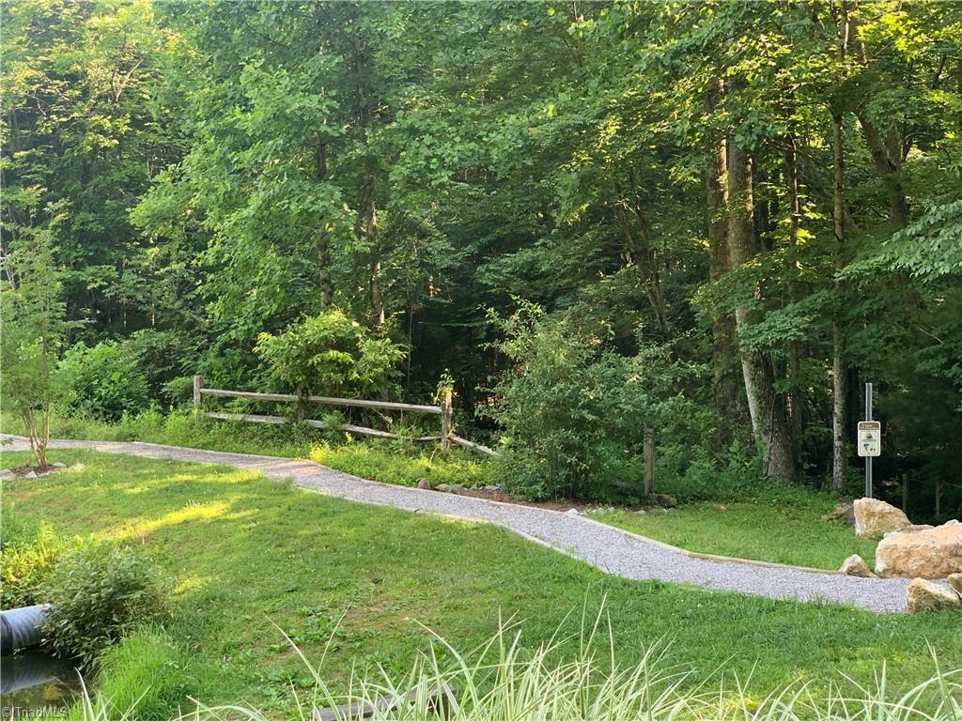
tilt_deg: -3.3
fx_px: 1445
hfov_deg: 36.8
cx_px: 481
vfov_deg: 28.0
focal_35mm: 52
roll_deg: +0.4
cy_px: 360
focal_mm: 6
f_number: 2.4
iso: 100
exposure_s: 1/122
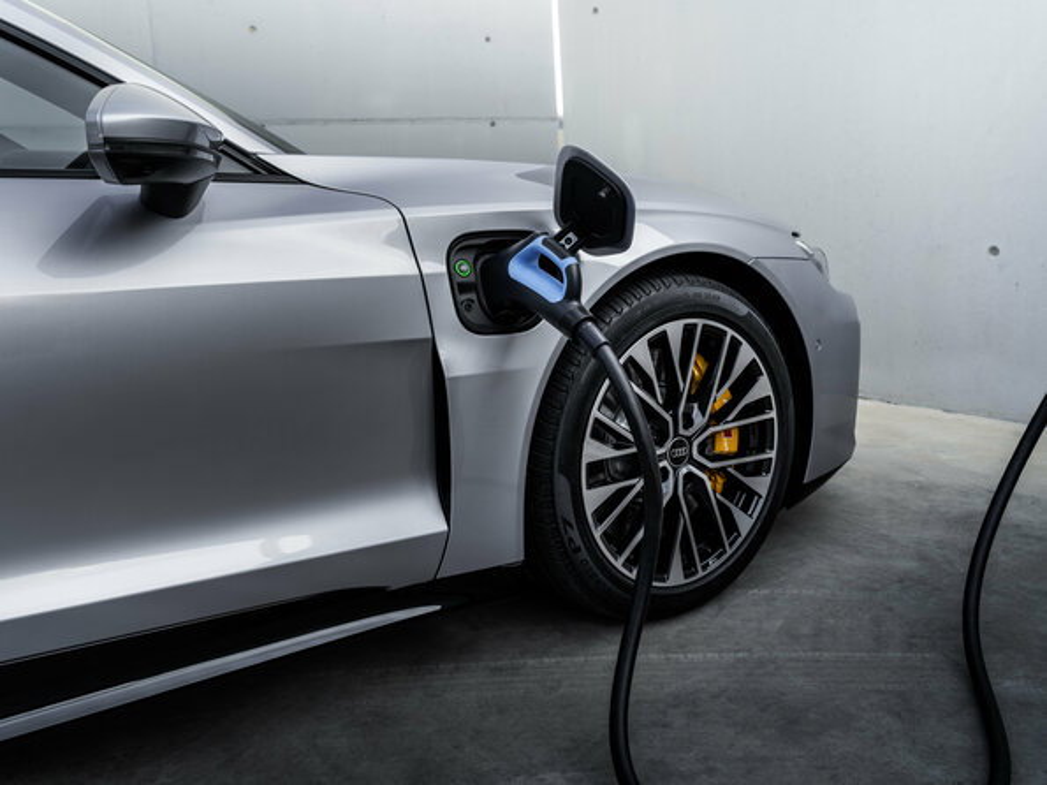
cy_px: 392
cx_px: 524
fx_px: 1089
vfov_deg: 39.6
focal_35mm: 36
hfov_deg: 51.4
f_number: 8
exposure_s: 1/13
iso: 160
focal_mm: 45
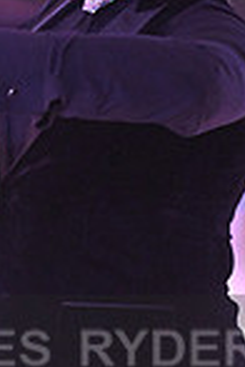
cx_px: -46
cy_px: 379
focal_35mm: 354
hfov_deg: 3.9
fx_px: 3613
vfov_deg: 5.8
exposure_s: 1/320
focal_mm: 90
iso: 5000
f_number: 5
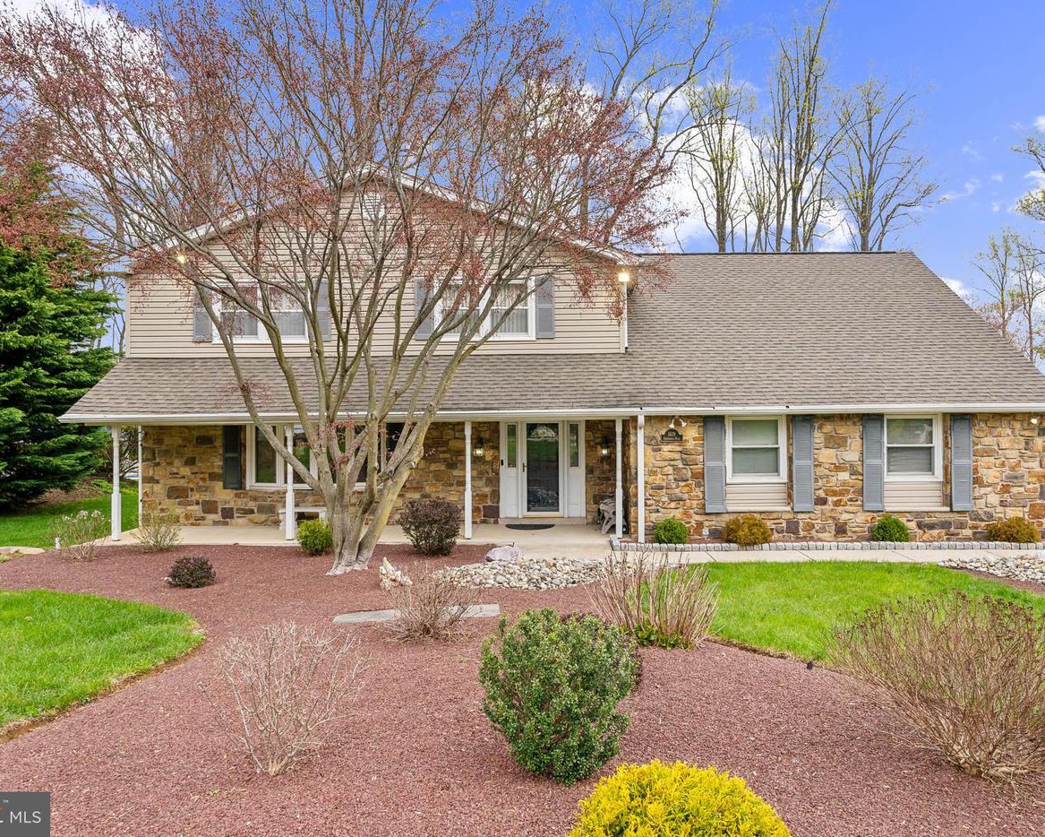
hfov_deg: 73.5
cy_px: 408
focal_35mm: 23
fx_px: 698
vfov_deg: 61.8
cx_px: 555
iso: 320
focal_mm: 19.5
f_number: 8
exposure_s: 1/80
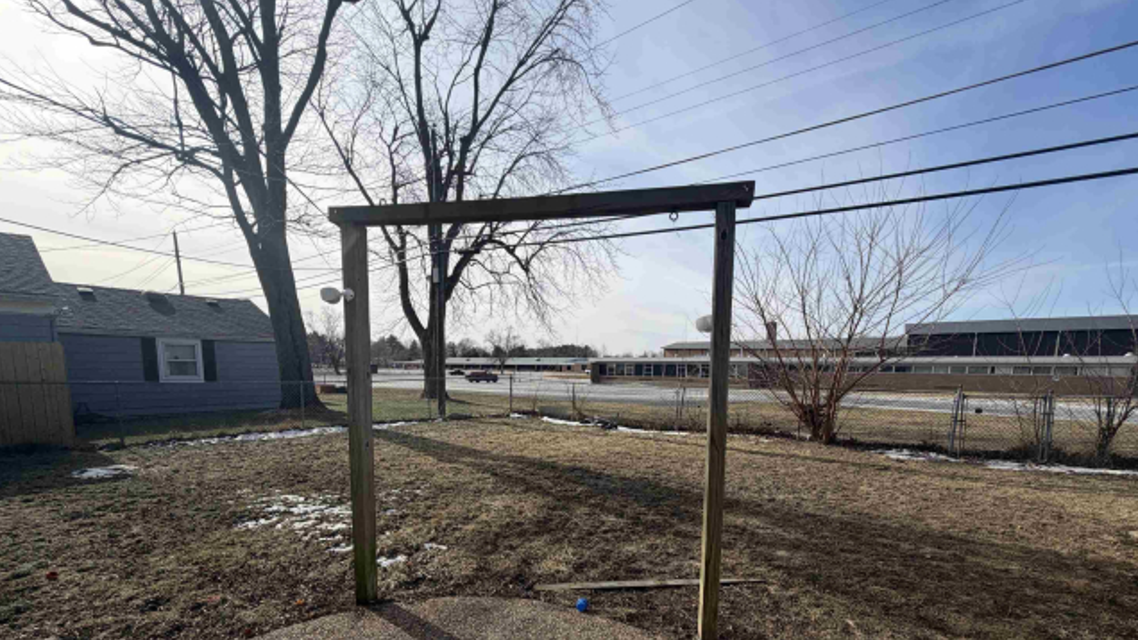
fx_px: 483
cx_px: 556
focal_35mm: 16
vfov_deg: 65.4
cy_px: 425
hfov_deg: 99.3
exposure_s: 1/888
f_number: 2.2
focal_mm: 2.22
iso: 20
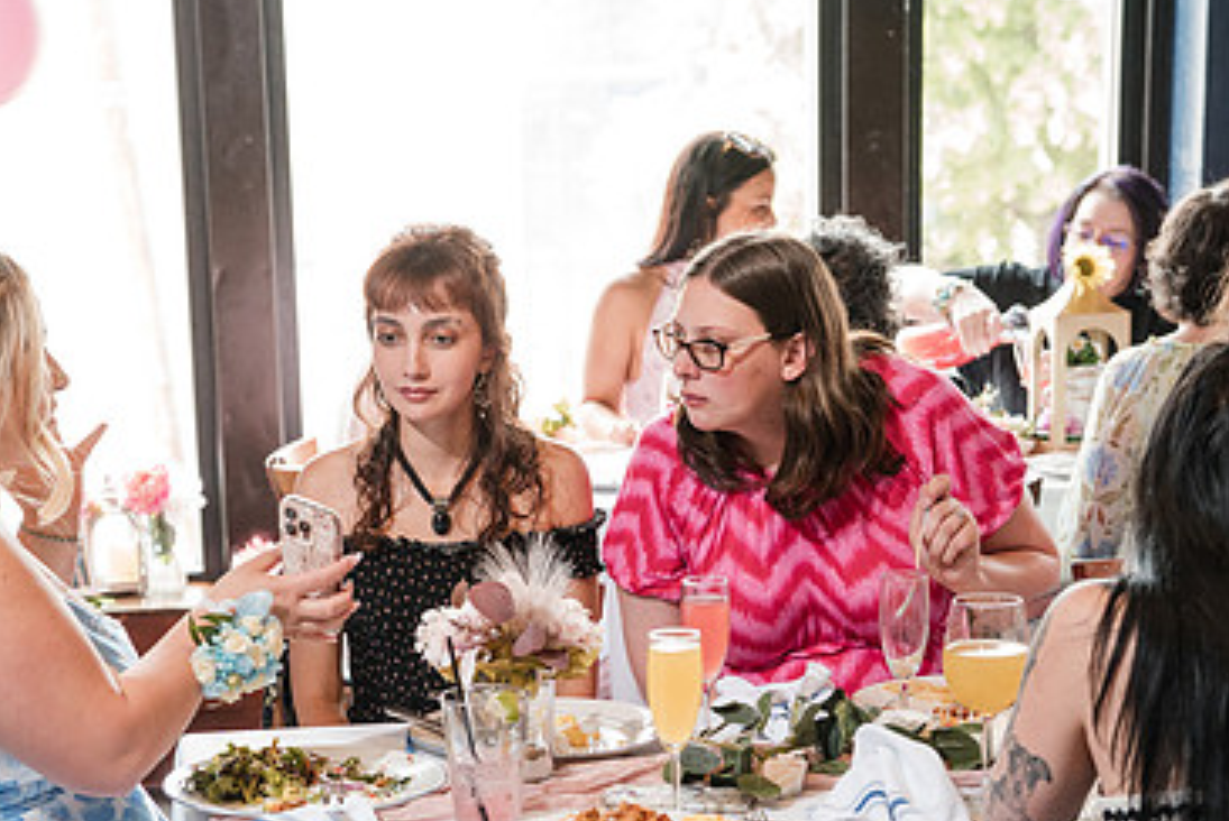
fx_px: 2767
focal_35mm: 81
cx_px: 485
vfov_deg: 16.8
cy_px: 597
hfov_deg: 25.0
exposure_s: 1/250
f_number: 4
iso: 2500
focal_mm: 51
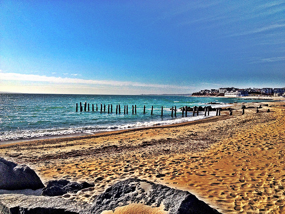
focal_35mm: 35
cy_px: 107
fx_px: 288
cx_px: 142
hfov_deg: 52.6
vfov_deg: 40.7
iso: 64
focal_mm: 4.28
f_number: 2.4
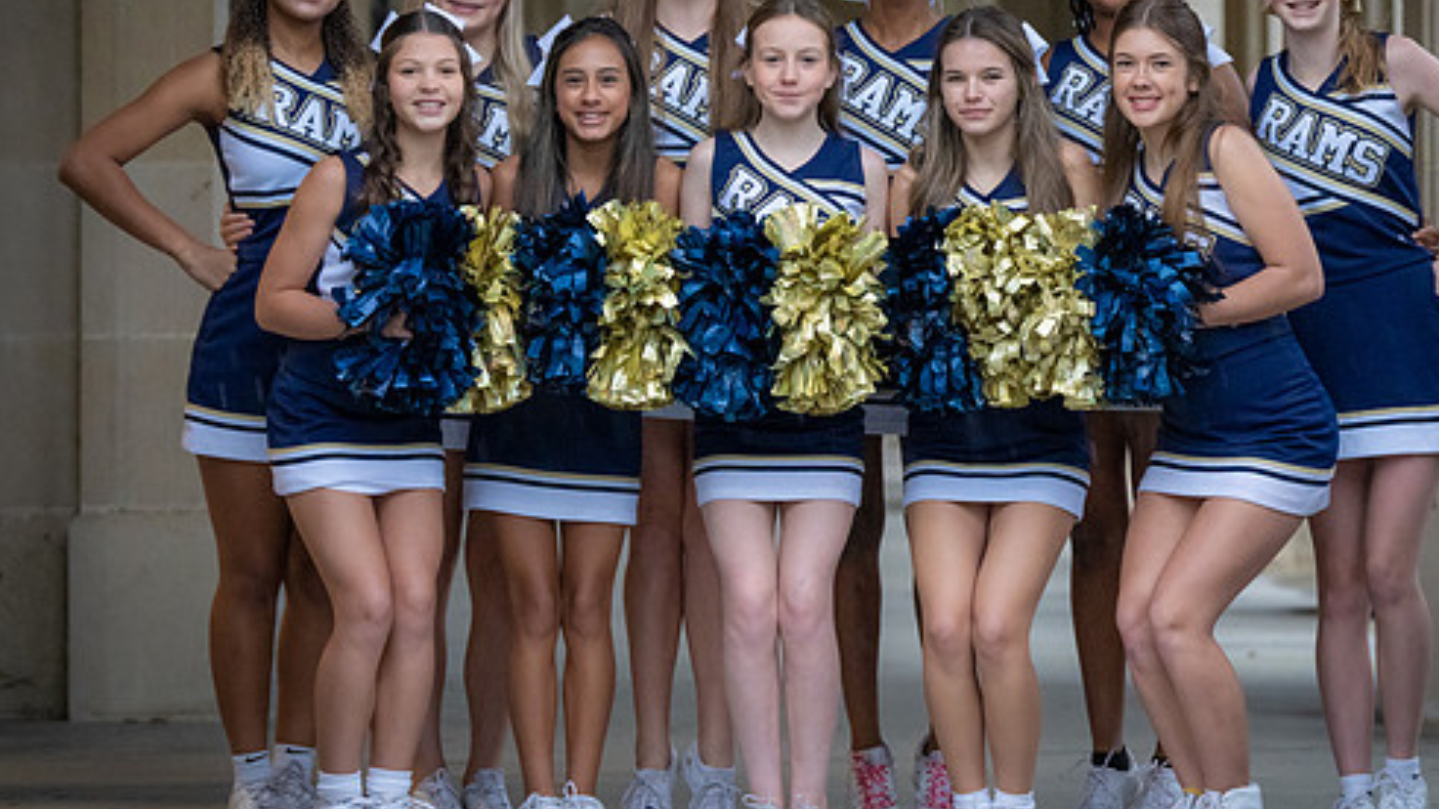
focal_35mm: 154
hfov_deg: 13.9
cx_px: 915
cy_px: 232
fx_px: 5875
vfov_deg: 7.9
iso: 5000
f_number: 3.5
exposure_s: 1/250
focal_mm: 105
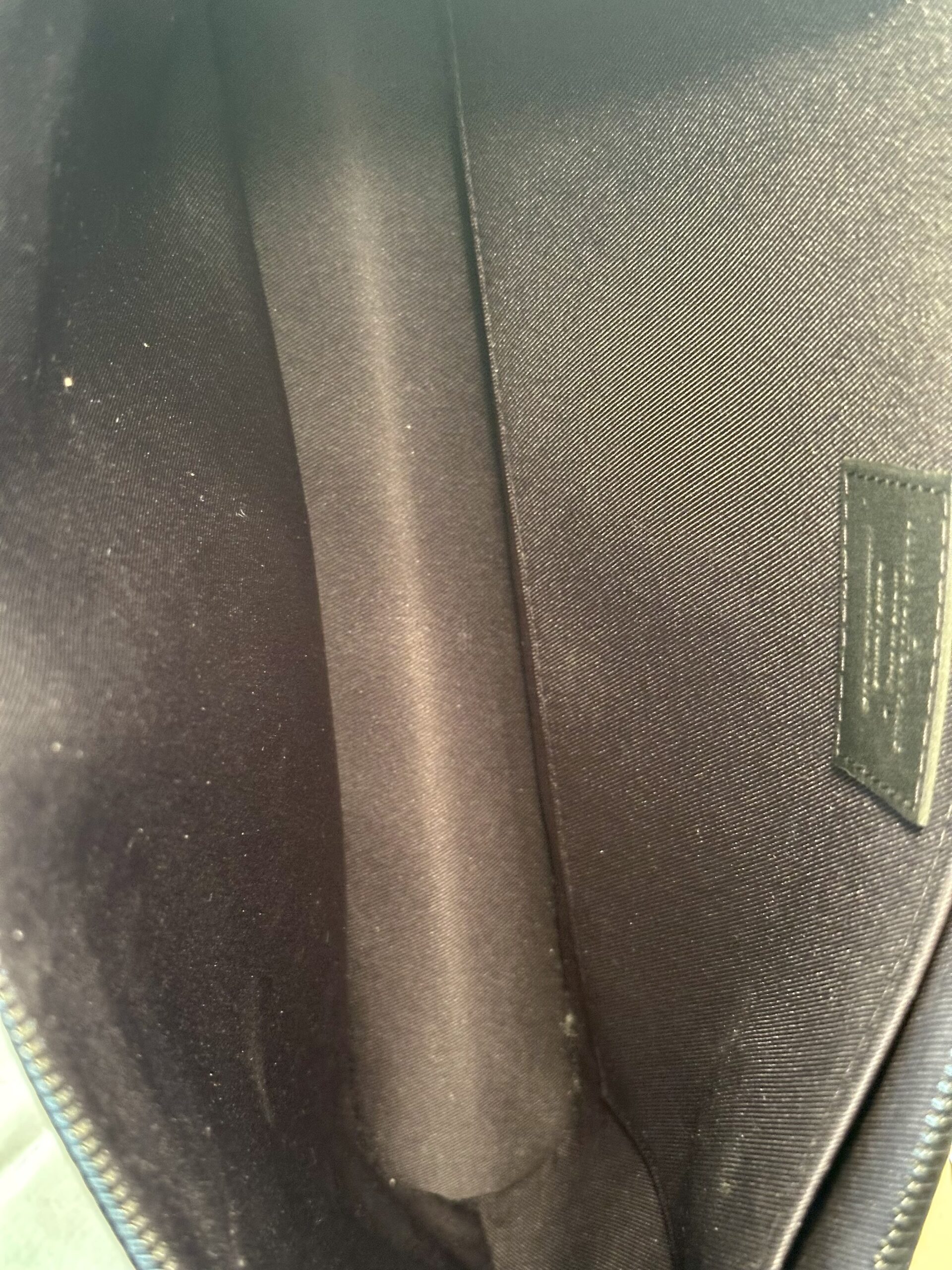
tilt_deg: -37.2
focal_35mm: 48
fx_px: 1760
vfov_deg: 39.7
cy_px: 635
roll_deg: -5.2
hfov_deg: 30.3
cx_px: 476
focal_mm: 6.86
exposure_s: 1/33
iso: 320
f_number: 1.78
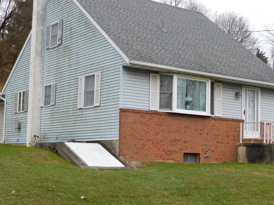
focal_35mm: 65
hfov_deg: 29.8
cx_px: 148
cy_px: 106
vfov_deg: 22.6
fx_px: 514
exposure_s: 1/125
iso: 125
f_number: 3.7
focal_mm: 8
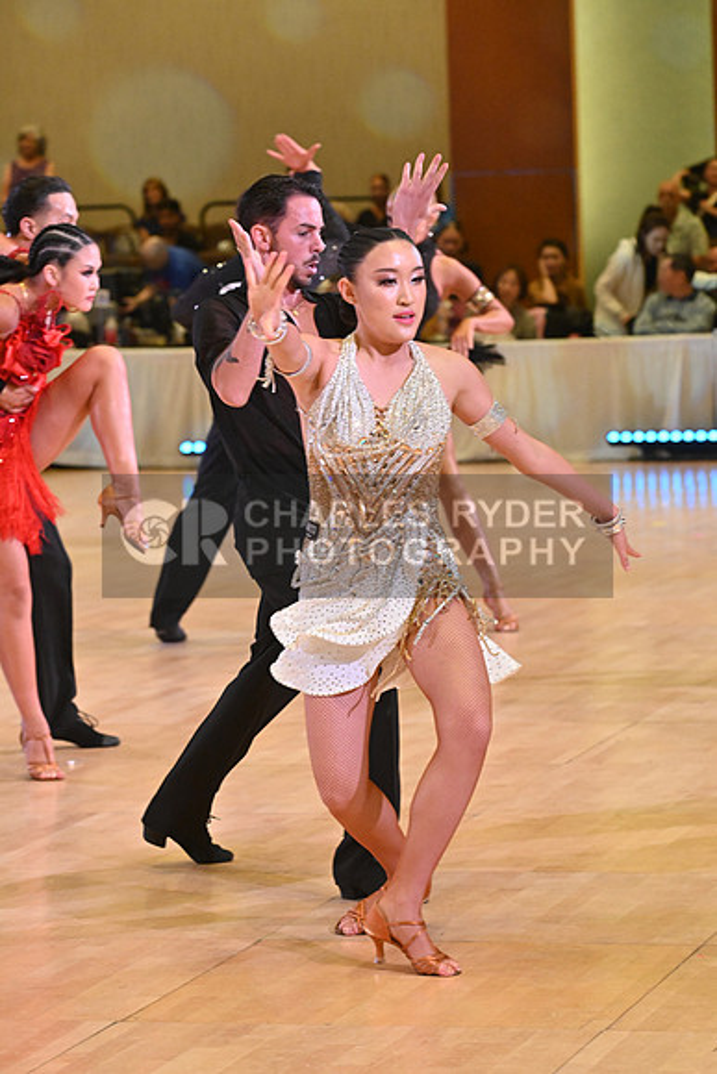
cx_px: 358
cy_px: 537
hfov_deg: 9.5
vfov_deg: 14.2
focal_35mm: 145
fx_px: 4329
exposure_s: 1/400
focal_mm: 145
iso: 5000
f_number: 6.3
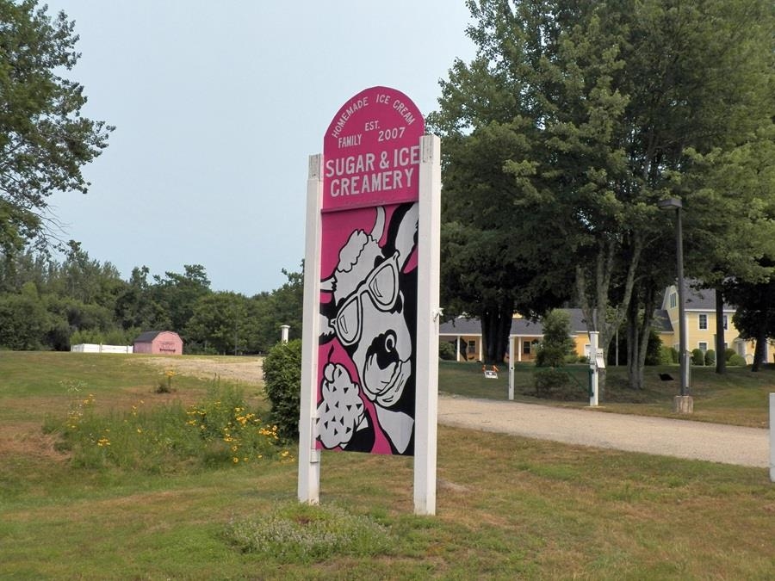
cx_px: 388
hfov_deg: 52.6
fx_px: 784
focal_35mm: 35
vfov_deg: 40.7
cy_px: 290
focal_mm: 6.3
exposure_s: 1/1600
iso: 125
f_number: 4
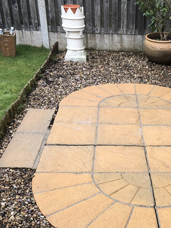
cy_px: 184
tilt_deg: -34.7
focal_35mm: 49
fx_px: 323
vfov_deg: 37.5
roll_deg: -1.1
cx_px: 137
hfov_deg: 29.0
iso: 20
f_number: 1.8
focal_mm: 4
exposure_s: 1/198
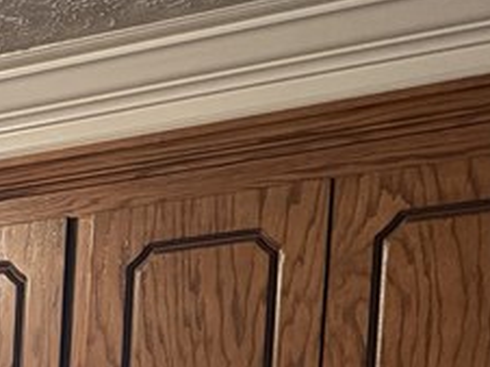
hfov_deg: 11.6
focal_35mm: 136
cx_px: -735
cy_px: 785
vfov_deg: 9.9
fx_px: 1923
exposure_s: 1/60
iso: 500
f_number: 1.78
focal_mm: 6.76
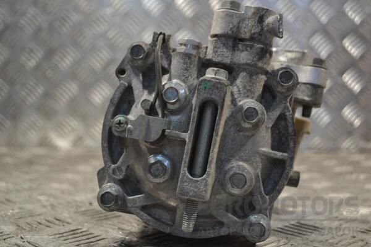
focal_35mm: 48
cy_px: 124
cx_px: 186
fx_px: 495
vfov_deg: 28.1
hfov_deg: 41.1
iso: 400
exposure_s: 1/80
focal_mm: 32
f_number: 4.8
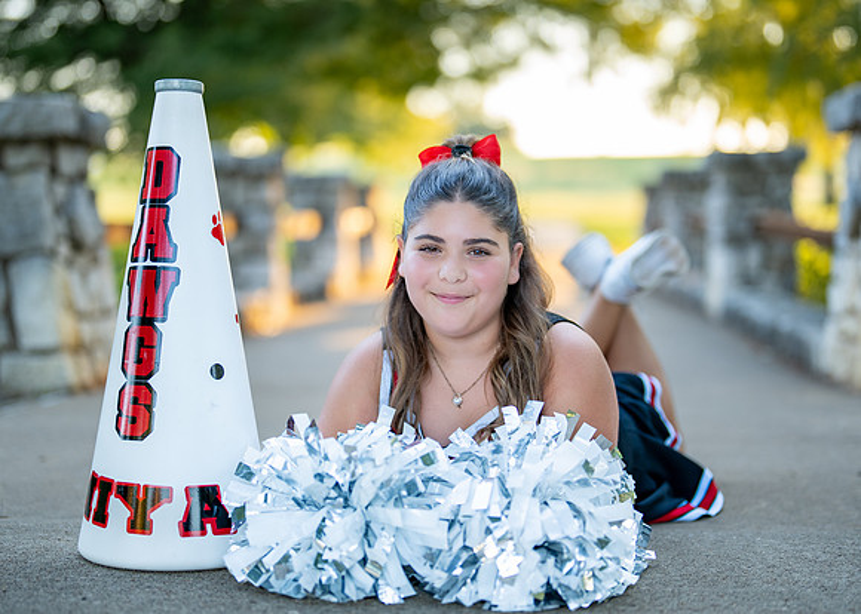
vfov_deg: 23.3
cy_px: 298
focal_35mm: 61
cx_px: 447
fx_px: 1489
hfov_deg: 32.2
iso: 200
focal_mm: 50
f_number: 1.2
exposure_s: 1/640
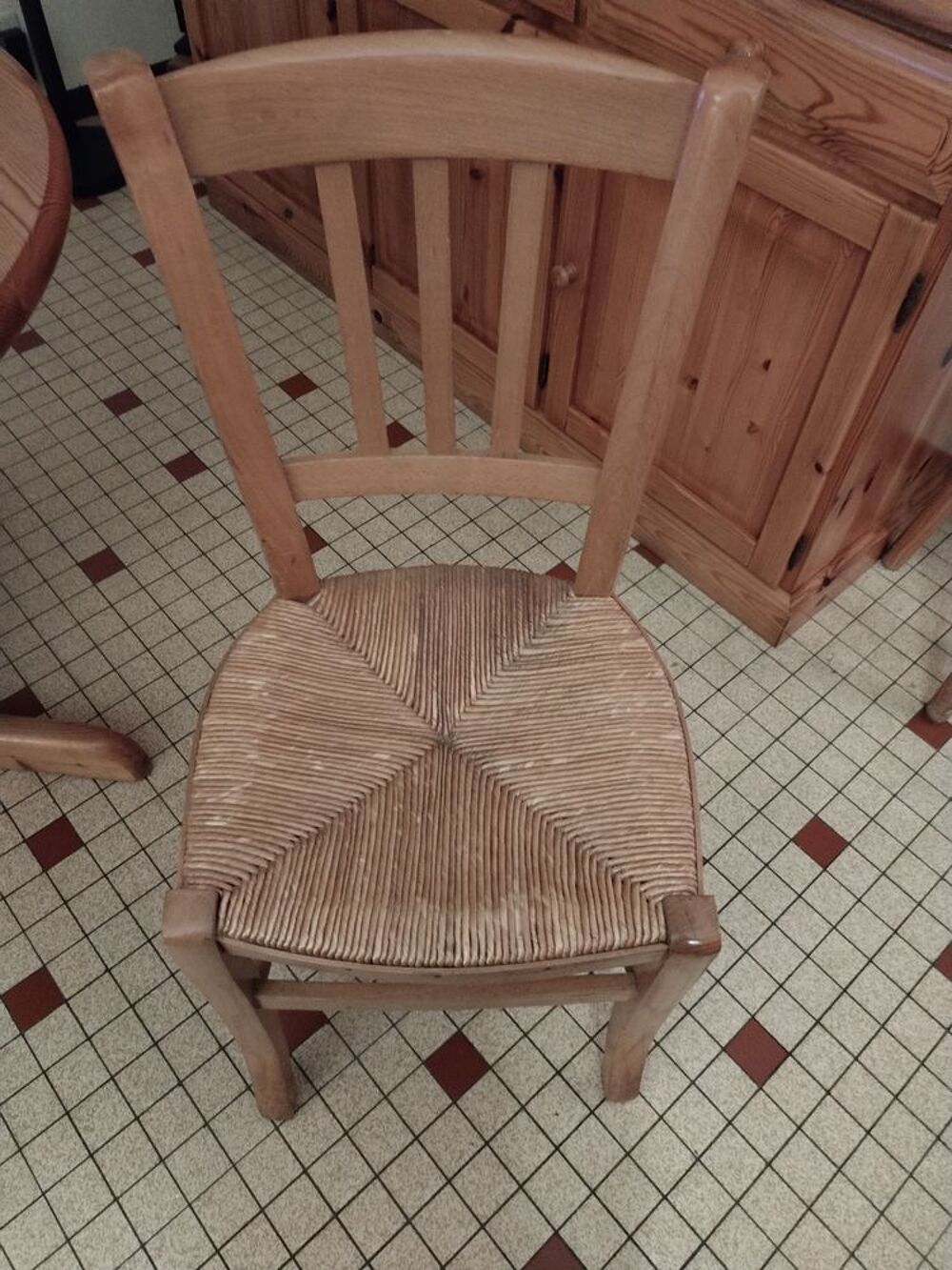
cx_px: 476
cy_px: 635
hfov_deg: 48.2
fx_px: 1063
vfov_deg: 61.7
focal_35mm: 29
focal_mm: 4.75
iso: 2872
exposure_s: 1/16.7
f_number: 1.8
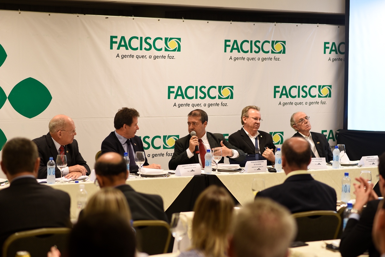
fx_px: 909
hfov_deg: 23.9
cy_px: 128
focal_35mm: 85
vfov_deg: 16.1
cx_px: 192
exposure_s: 1/100
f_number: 3.2
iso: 500
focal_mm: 85
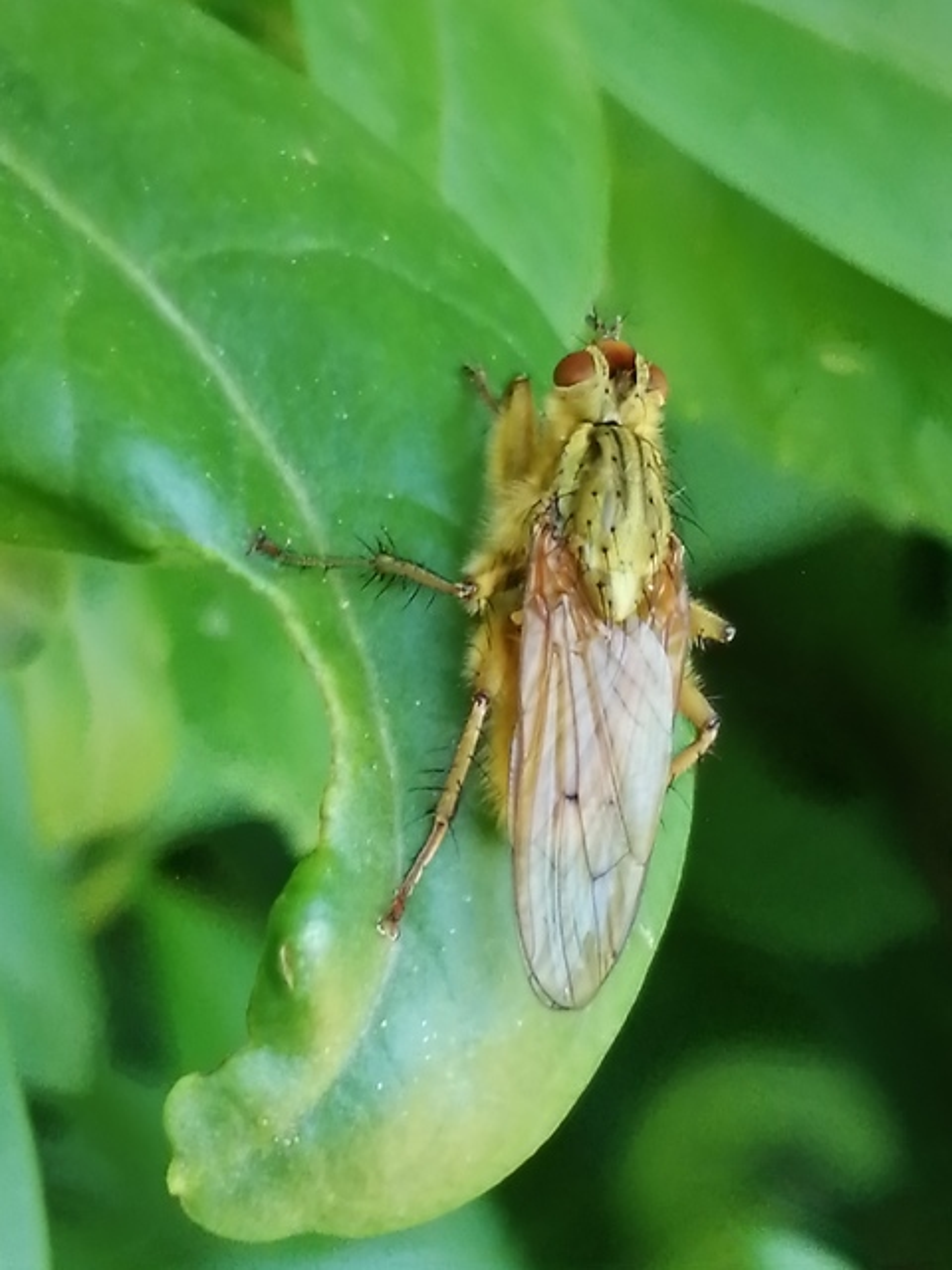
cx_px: 476
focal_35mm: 104
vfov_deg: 18.9
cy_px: 635
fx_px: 3814
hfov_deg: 14.2
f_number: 1.8
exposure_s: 1/50
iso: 50
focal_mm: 3.46
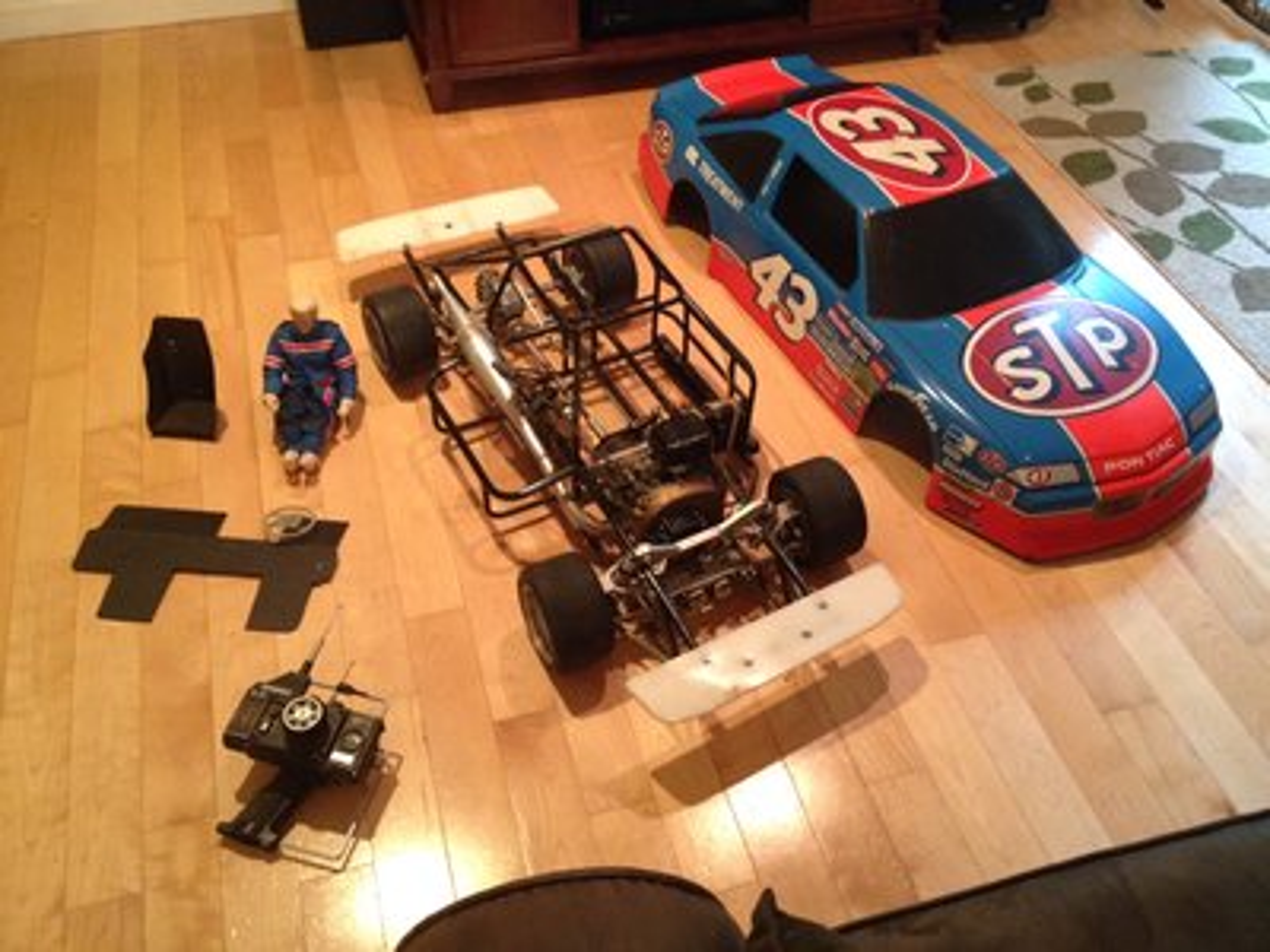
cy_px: 476
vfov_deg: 40.7
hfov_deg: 52.6
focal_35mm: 35
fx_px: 1284
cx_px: 635
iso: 320
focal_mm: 4.28
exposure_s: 1/20
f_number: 2.4
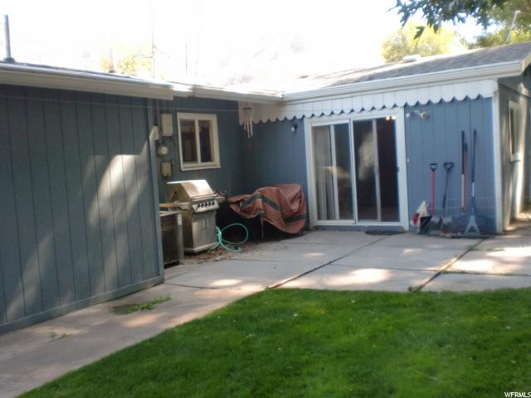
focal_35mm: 35
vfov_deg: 40.7
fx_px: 537
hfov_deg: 52.6
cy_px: 199
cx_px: 266
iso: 200
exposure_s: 1/250
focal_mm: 6.3
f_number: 3.1
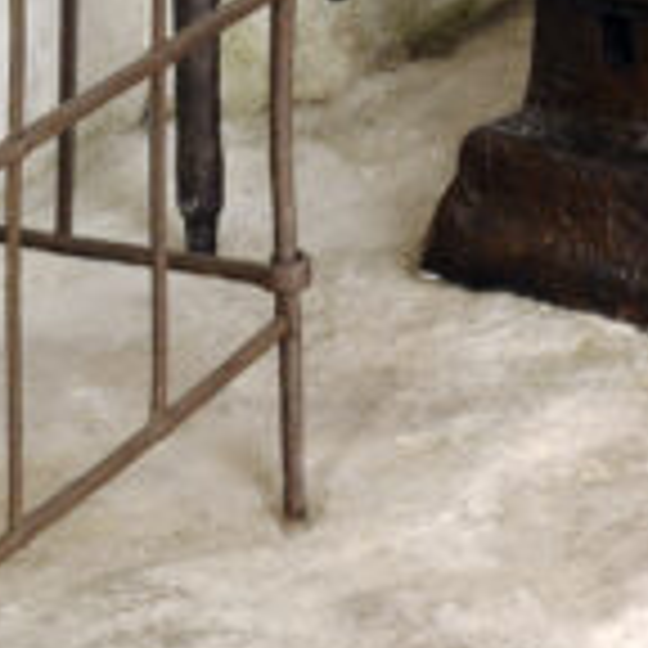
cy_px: -1485
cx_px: 1422
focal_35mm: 218
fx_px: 4617
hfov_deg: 7.6
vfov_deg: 7.0
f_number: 11
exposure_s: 4
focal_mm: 24
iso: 200
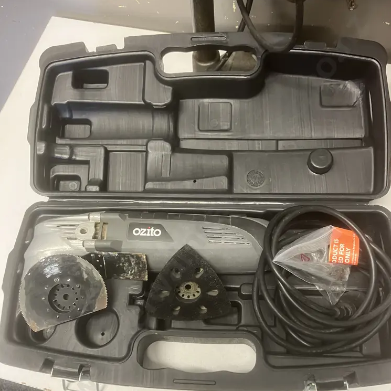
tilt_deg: -63.6
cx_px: 201
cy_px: 234
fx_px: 434
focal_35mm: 34
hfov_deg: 48.4
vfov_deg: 48.2
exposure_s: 1/50
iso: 200
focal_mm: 3.99
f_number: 1.8
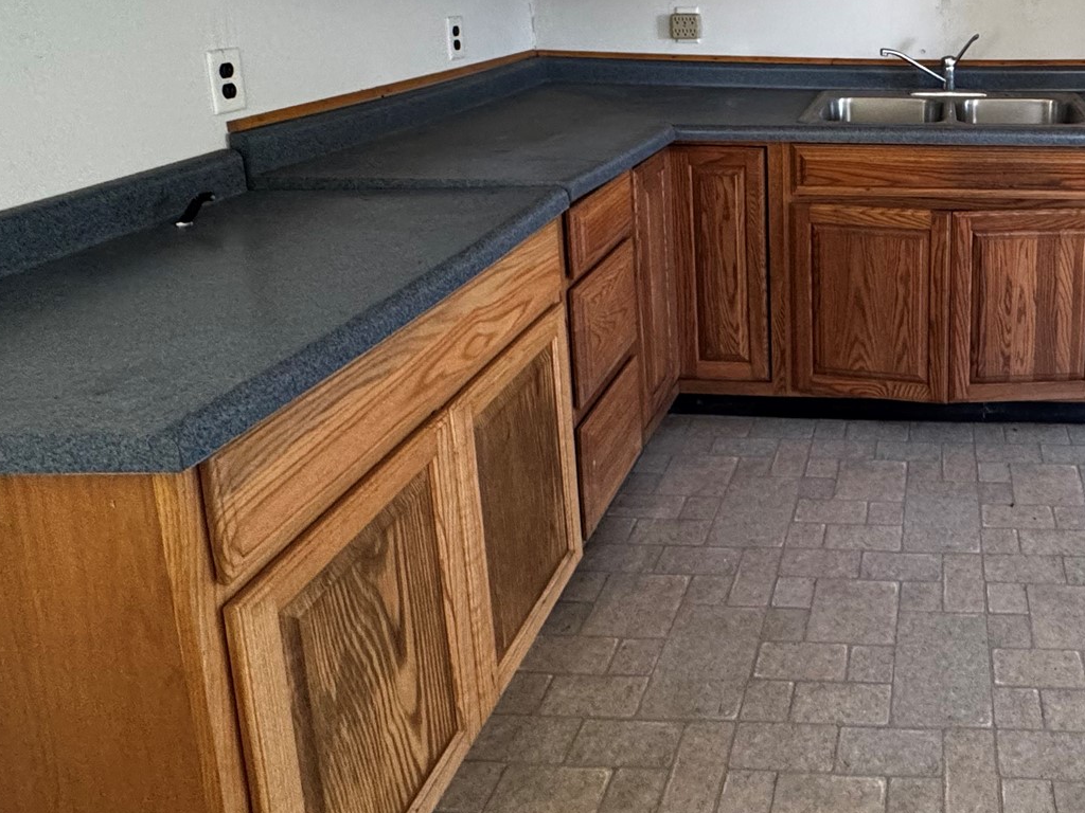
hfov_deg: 57.0
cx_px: 919
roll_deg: -0.4
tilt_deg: -11.2
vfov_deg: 45.8
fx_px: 878
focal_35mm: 28
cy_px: 106
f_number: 2.2
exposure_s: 1/60
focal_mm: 2.22
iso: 500
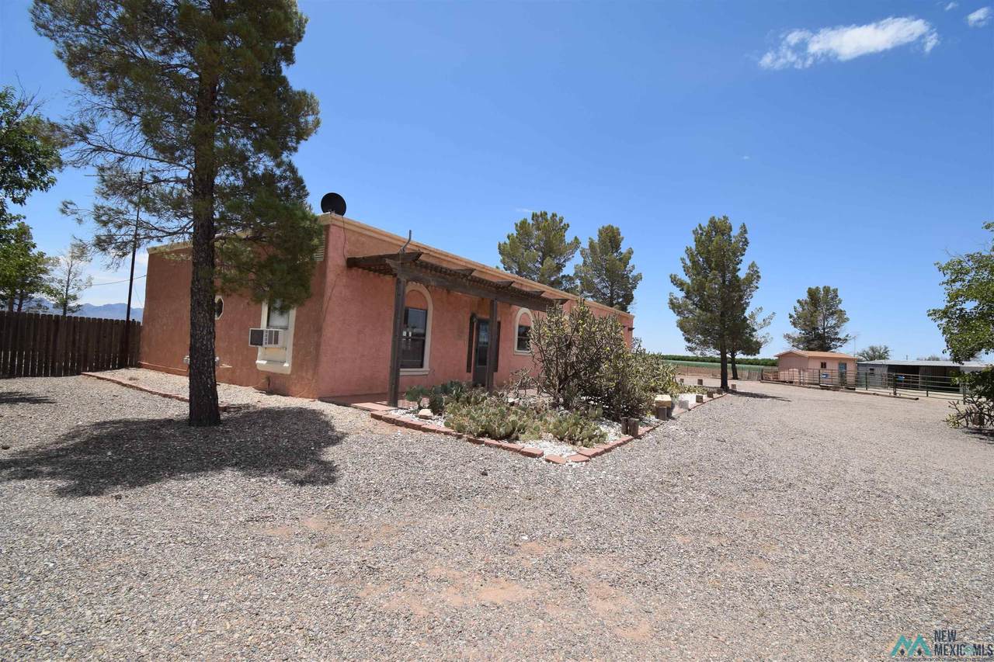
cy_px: 331
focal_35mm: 15
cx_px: 497
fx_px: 414
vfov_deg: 77.3
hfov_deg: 100.4
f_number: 10
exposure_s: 1/400
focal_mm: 10
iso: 200
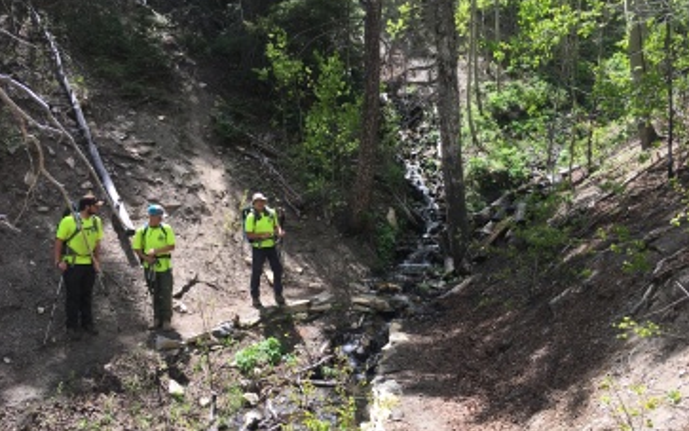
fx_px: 582
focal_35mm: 31
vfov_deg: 40.6
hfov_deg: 61.2
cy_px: 235
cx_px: 344
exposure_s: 1/418
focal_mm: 4.15
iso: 25
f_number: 2.2
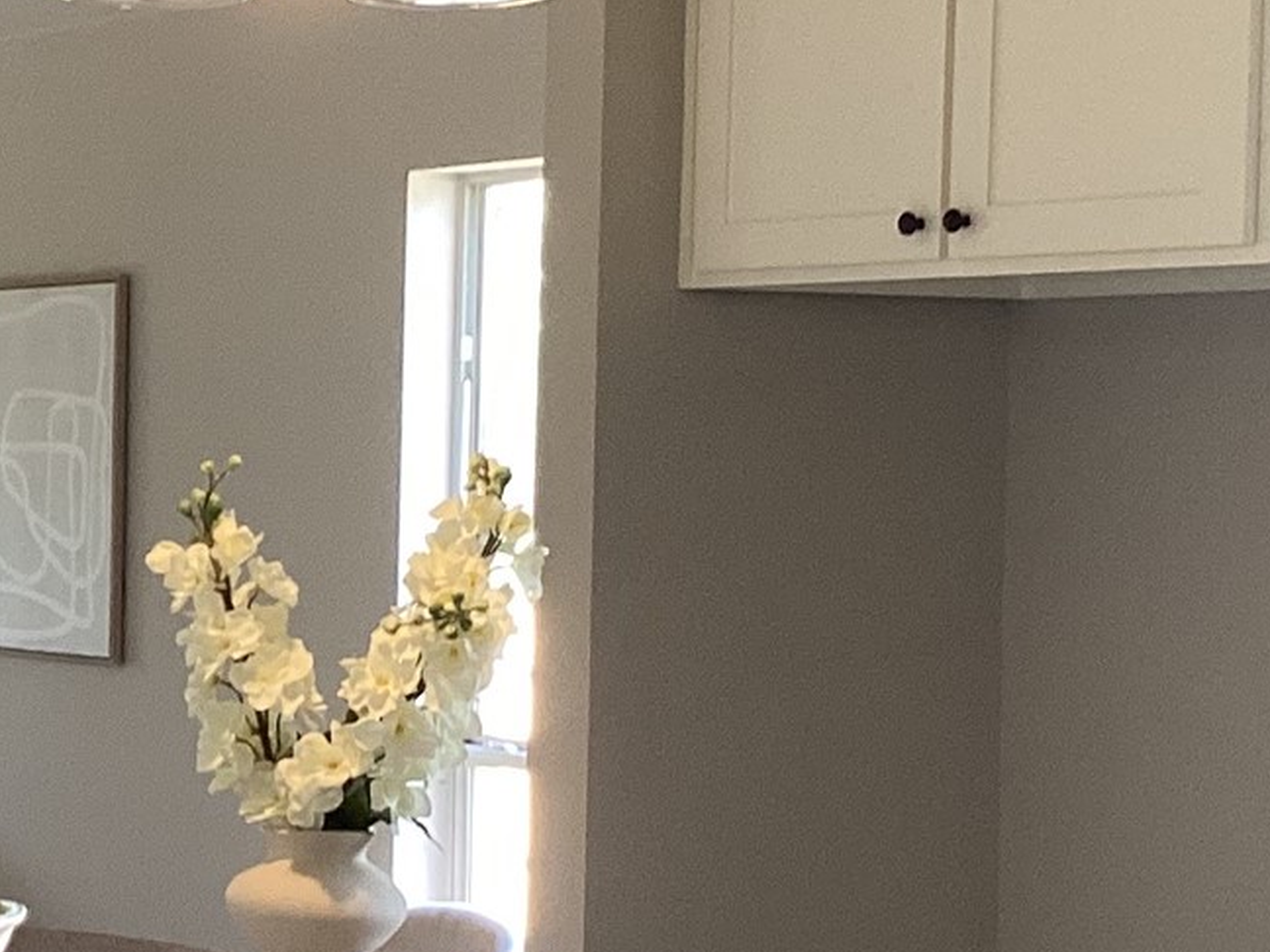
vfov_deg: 15.1
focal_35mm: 98
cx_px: -176
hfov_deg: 19.1
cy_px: 605
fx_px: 3595
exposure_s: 1/60
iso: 80
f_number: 2.4
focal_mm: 3.3
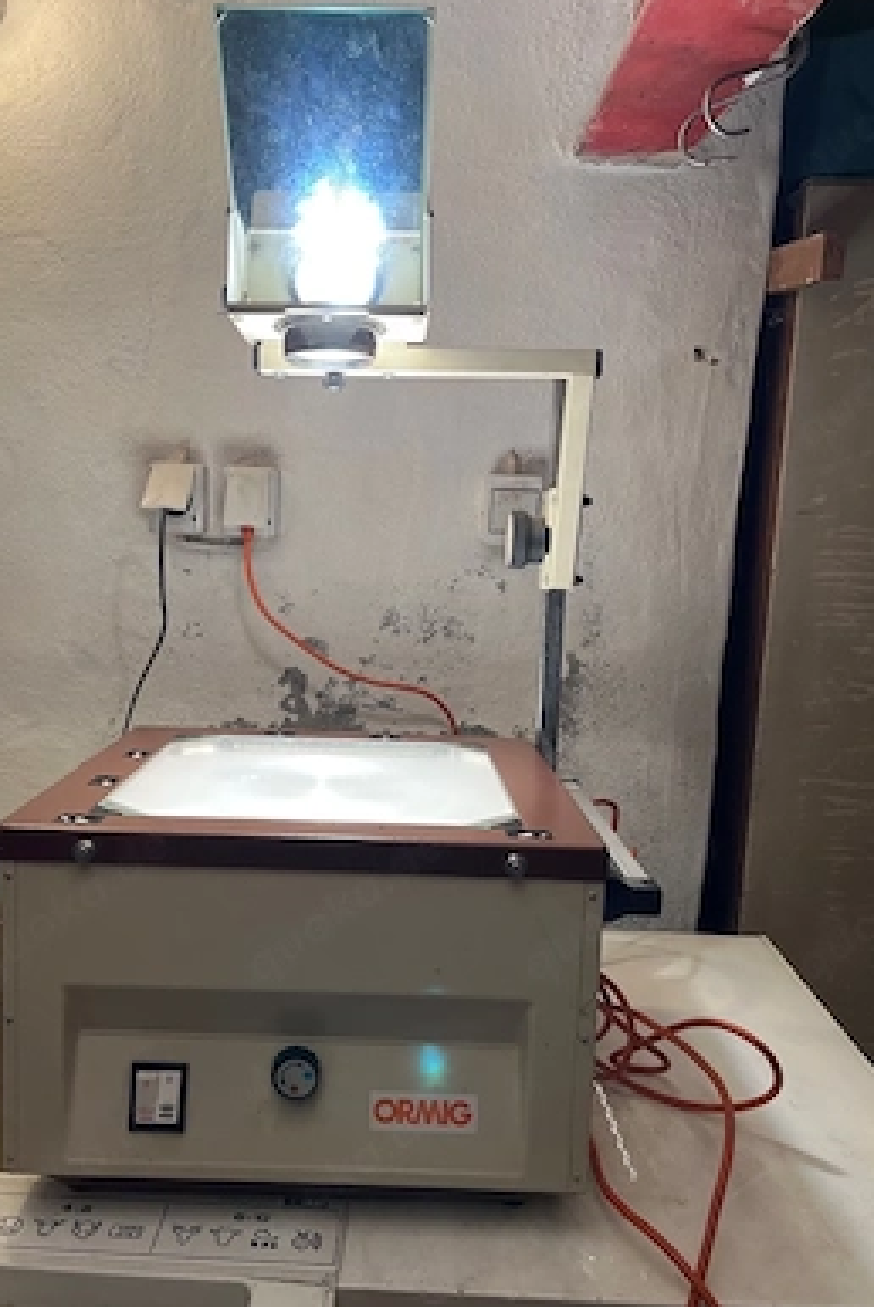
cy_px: 667
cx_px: 386
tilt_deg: -11.3
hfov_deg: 46.4
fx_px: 1018
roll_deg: -1.4
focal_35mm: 28
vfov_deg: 65.4
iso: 64
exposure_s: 1/50
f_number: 1.6
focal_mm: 5.1
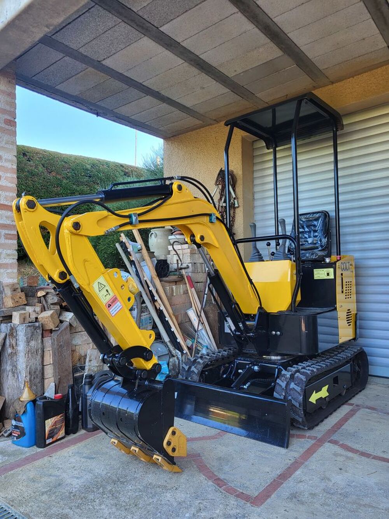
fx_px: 390
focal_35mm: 26
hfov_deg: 53.1
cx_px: 194
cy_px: 260
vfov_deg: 67.3
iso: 50
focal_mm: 5.4
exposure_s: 1/100
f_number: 1.8
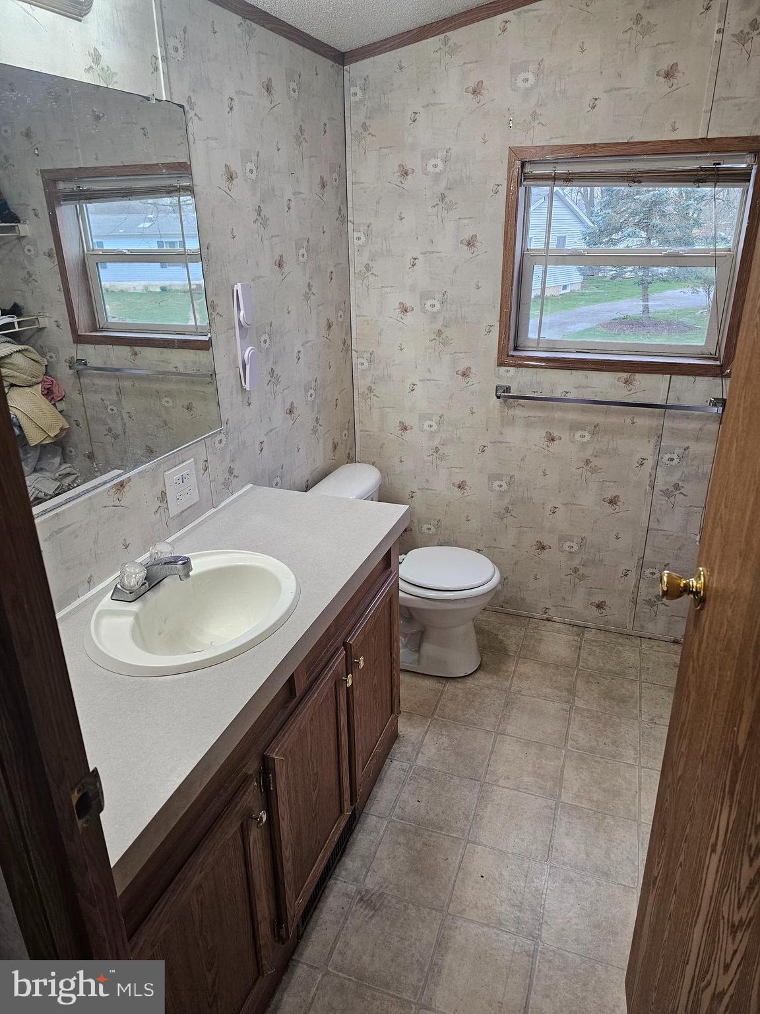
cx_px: 380
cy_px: 507
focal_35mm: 23
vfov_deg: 73.9
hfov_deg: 58.9
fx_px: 673
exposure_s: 1/120
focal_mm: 6.3
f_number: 1.7
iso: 160
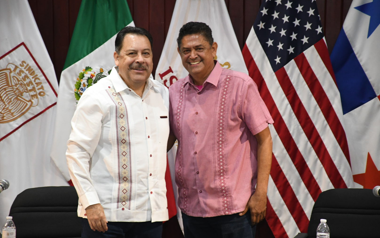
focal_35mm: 215
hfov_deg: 9.8
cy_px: 123
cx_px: 191
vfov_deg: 6.1
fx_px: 2227
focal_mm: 140
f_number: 6.3
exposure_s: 1/100
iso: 3200
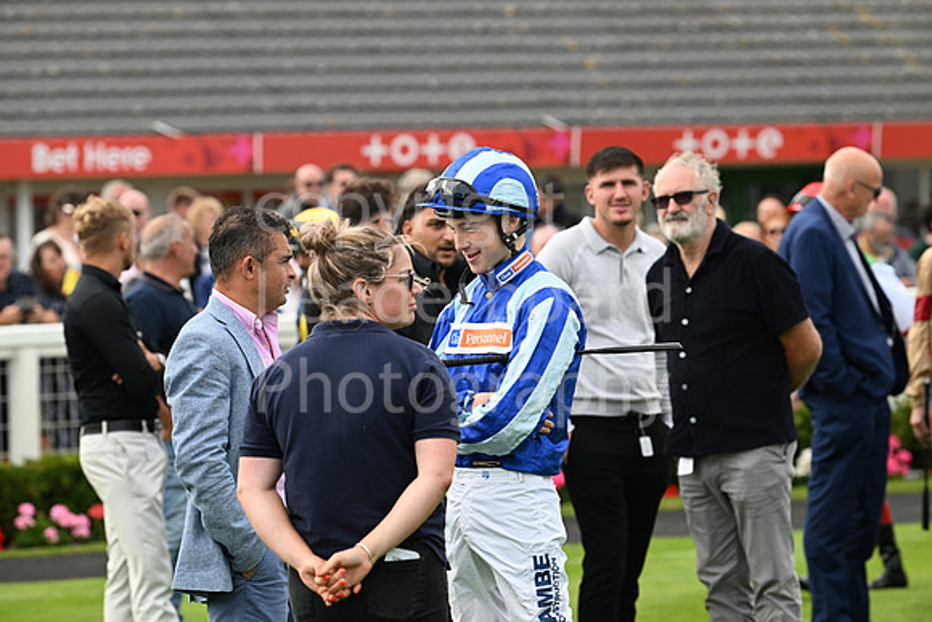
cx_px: 466
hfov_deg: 10.3
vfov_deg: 6.9
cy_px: 311
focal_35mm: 200
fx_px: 5179
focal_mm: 200
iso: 500
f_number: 5.6
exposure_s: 1/800
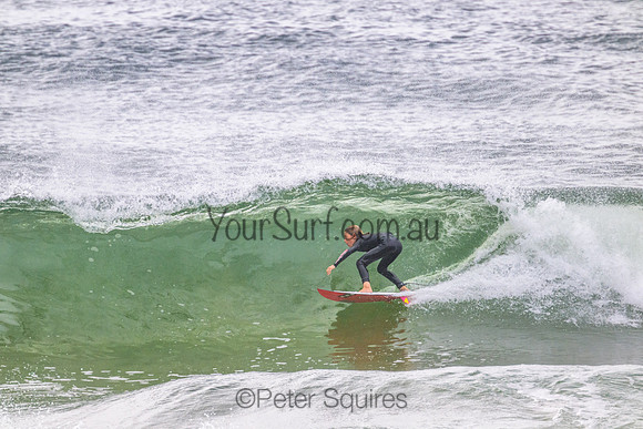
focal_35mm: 800
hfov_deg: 2.6
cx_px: 322
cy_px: 214
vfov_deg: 1.7
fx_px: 14292
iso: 2800
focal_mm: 800
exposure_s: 1/2000
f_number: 11
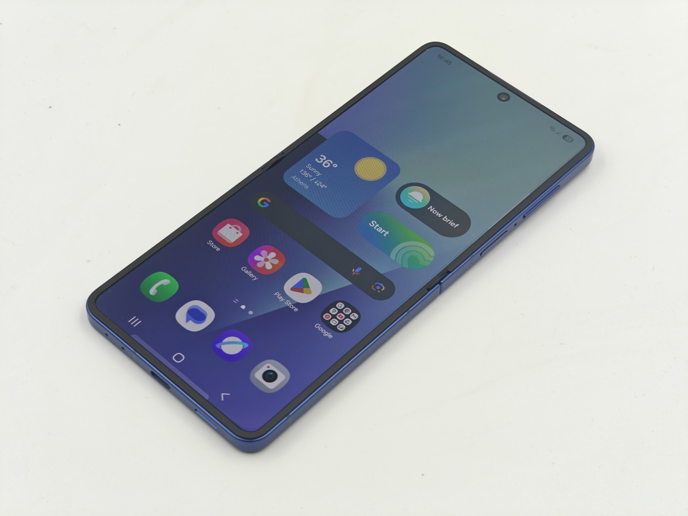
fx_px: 1391
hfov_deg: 27.8
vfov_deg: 21.0
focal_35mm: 70
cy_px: 258
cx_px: 344
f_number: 2.6
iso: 160
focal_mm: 13.3
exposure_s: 1/100
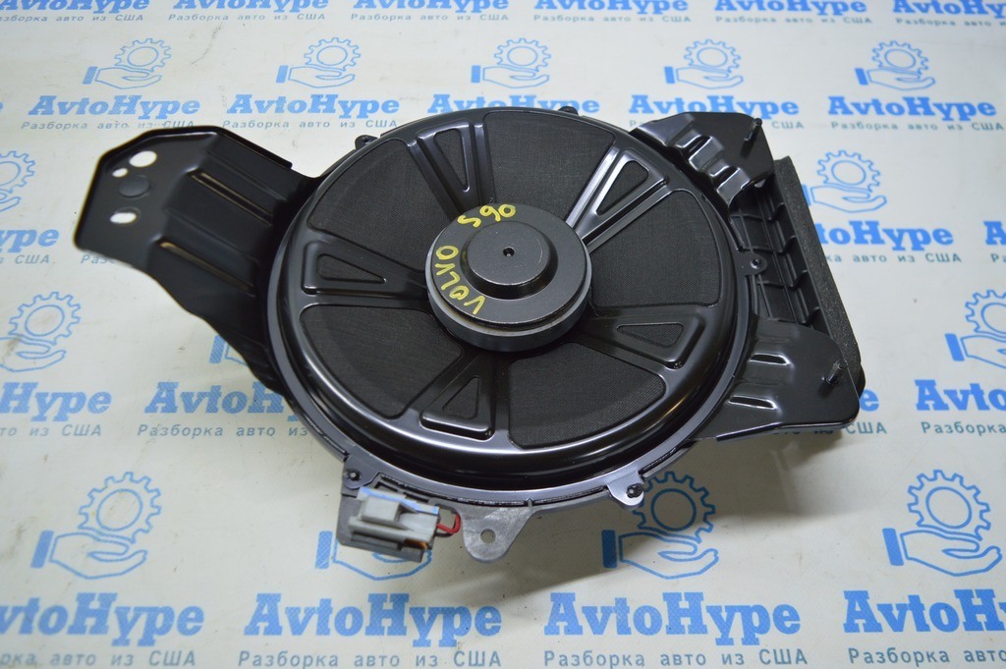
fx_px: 838
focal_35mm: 30
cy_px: 334
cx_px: 503
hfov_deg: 62.0
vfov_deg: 43.5
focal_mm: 20
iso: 400
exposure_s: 1/40
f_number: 3.5
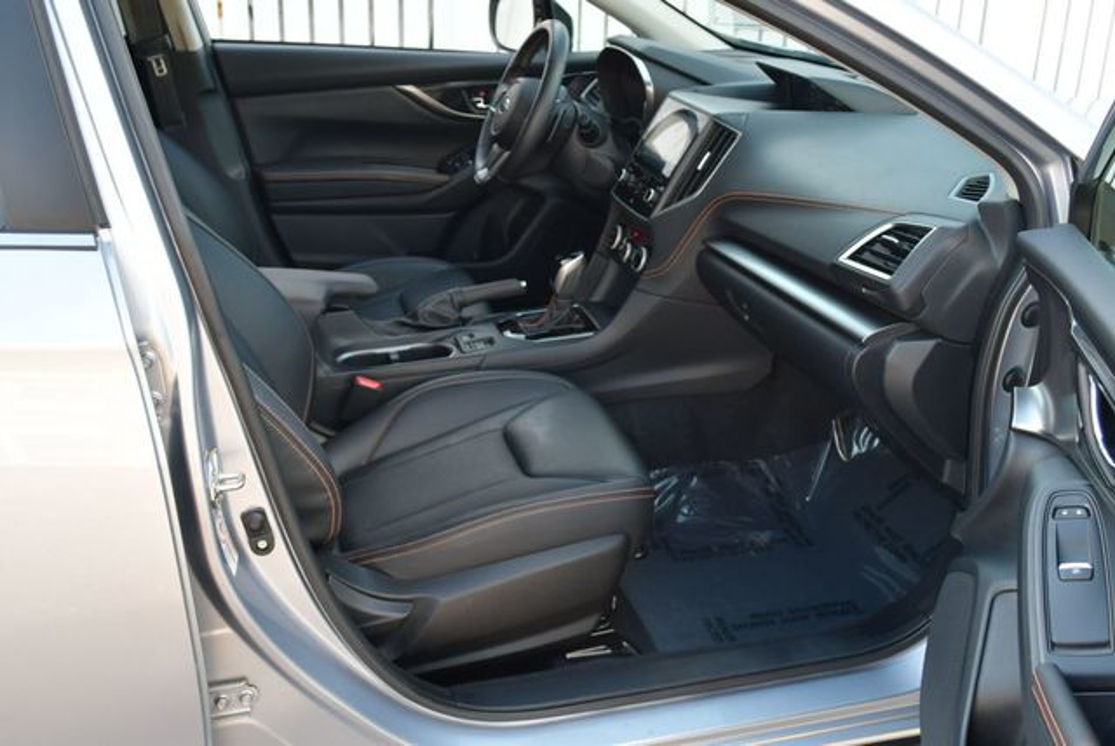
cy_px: 373
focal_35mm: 36
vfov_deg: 36.9
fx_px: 1116
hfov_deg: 53.1
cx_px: 558
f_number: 4
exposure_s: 1/250
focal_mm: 18
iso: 400
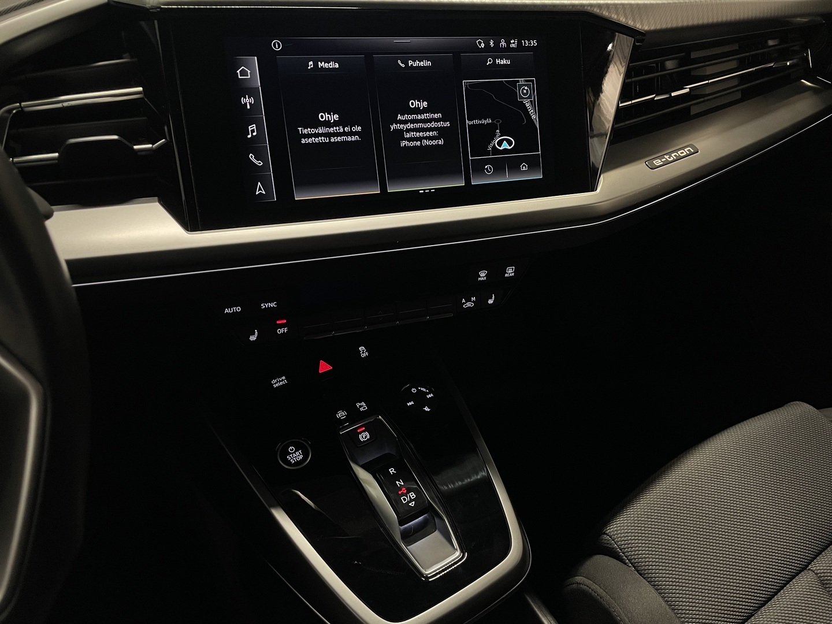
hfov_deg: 67.3
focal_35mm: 26
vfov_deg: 53.1
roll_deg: -4.2
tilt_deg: -36.8
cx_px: 416
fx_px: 625
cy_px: 312
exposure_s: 1/60
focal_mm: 4.2
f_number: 1.6
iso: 200
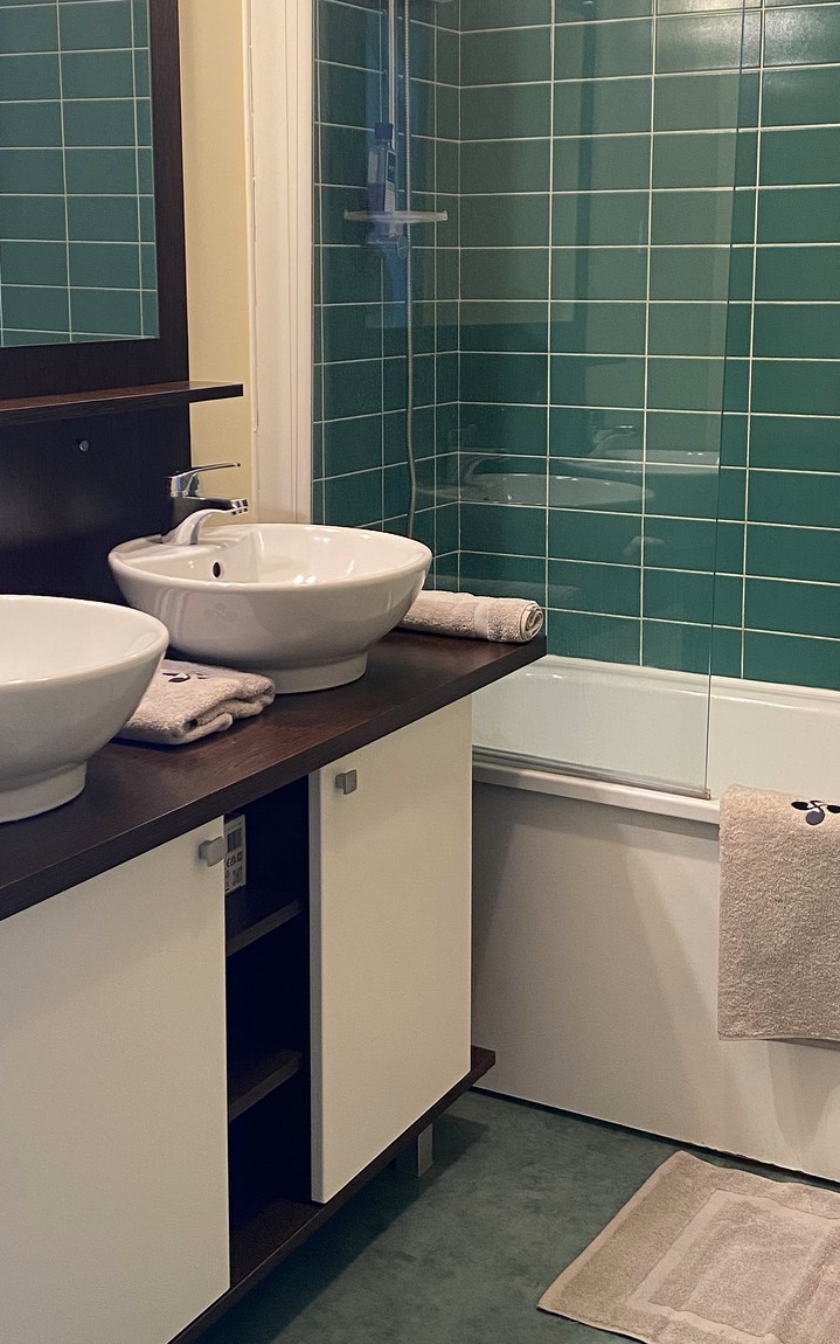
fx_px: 1684
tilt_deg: -9.3
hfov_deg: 28.0
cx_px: 431
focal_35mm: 46
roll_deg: +0.1
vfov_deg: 43.3
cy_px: 554
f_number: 1.8
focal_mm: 4.25
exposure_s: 1/50
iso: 200
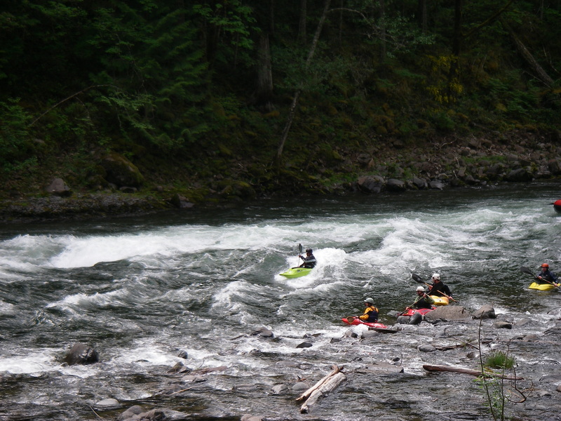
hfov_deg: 17.3
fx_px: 1848
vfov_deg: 13.0
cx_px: 280
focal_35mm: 114
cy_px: 210
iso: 64
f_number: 4
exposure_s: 1/200
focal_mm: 18.9
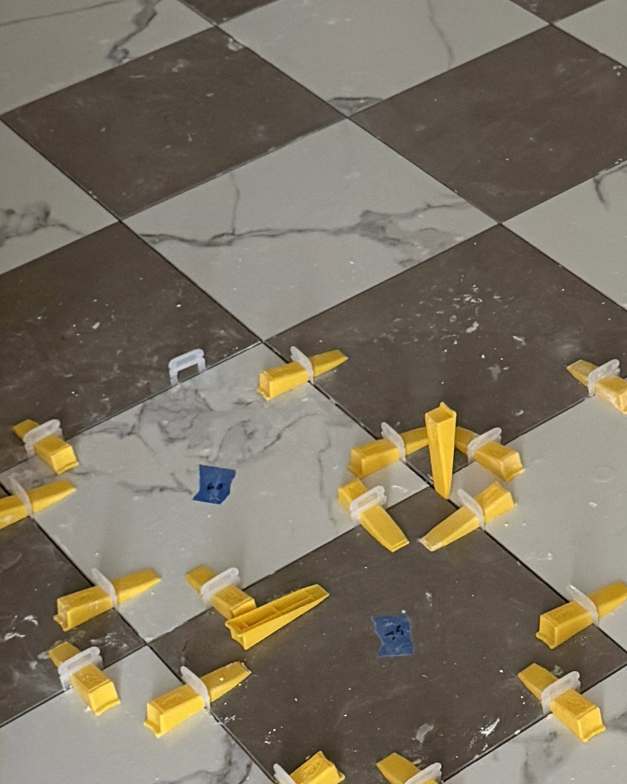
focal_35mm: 100
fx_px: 2320
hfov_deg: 15.2
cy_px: 202
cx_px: 562
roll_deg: +5.7
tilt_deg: -33.9
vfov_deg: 19.1
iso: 400
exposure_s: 1/60
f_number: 1.78
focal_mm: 6.76
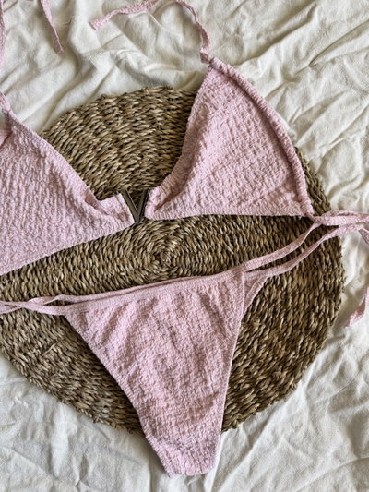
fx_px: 341
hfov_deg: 56.8
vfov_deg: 71.6
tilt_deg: -87.2
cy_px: 246
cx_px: 184
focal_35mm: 24
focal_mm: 6.76
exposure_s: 1/128
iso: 50
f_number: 1.78
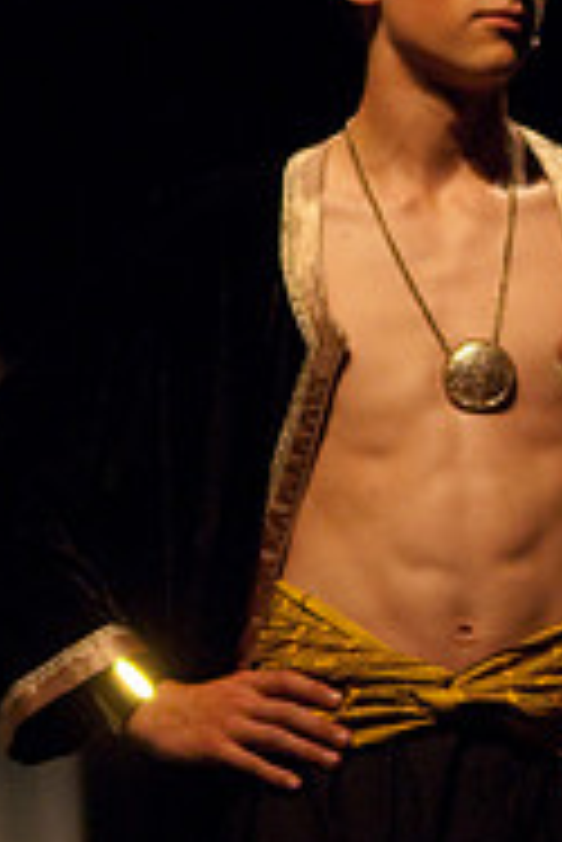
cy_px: 513
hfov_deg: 4.8
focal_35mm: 289
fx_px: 6754
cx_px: 357
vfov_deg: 7.1
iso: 1250
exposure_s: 1/160
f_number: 2.8
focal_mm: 80
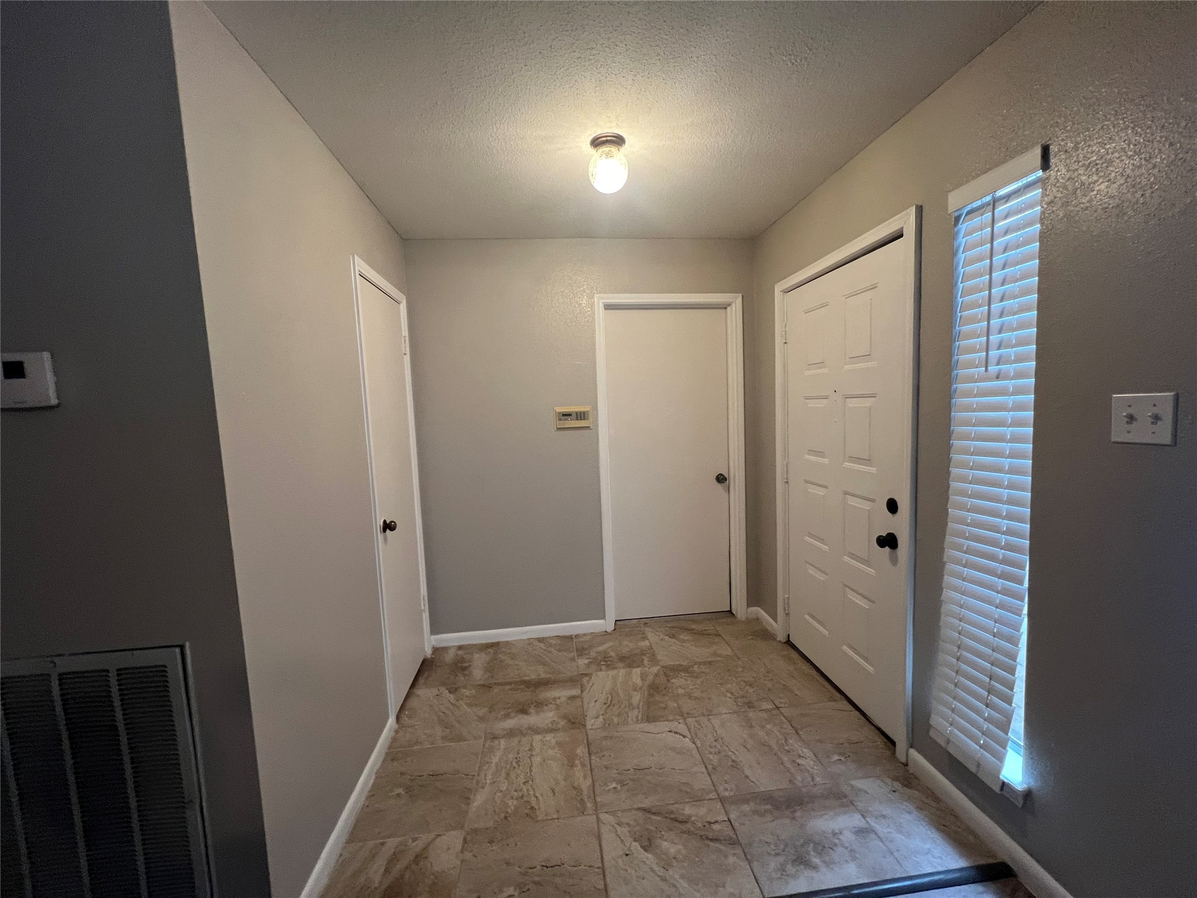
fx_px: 450
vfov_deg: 89.9
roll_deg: +3.4
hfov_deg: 106.2
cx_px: 598
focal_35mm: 13
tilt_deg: -5.7
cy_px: 449
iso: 200
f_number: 1.8
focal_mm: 1.57
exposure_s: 1/60
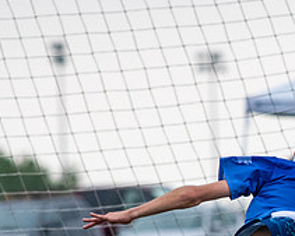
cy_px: 287
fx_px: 12936
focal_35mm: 1481
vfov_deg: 1.0
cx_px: 460
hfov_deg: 1.3
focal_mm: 300
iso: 1600
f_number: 6.3
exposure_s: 1/2000
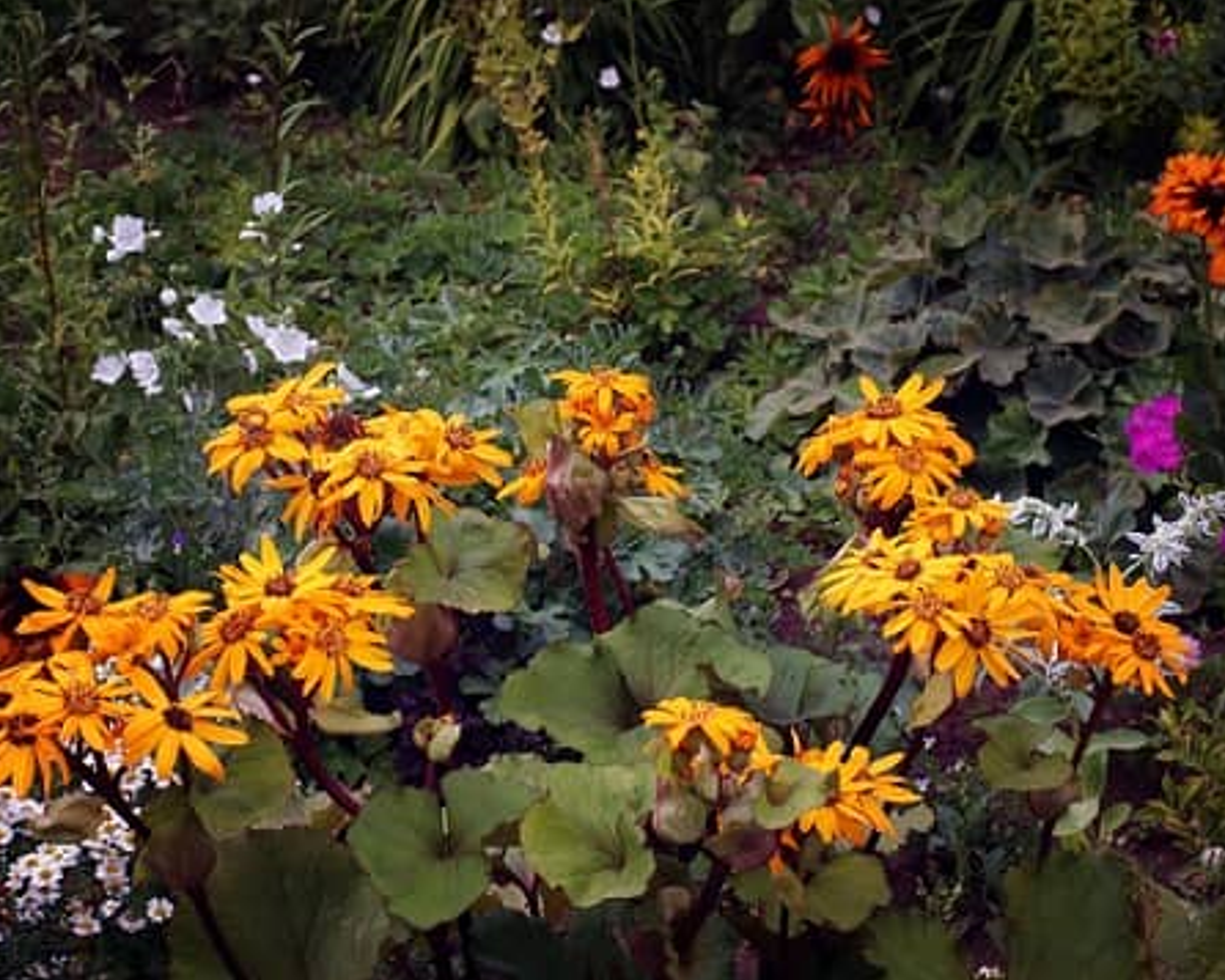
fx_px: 3082
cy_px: 490
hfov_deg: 22.5
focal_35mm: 85
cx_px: 582
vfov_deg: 18.1
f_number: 11
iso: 250
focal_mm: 50
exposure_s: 1/100
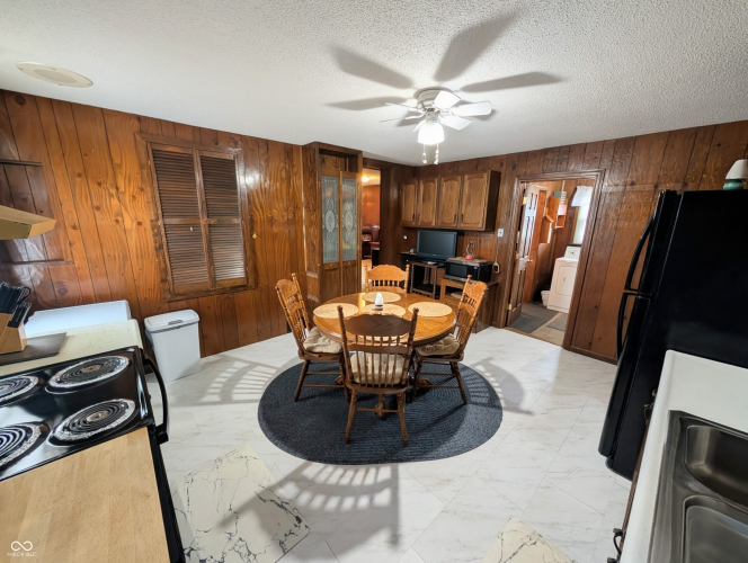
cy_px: 282
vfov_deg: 94.6
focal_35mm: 12
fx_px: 260
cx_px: 374
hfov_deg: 110.5
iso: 75
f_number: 1.7
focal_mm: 2.02
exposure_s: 1/23.8
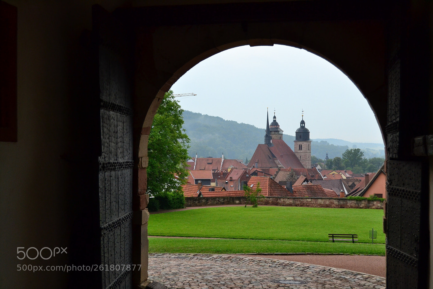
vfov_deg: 25.7
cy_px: 144
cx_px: 216
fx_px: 631
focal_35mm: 52
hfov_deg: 37.9
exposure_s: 1/1000
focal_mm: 35
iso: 800
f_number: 5.6
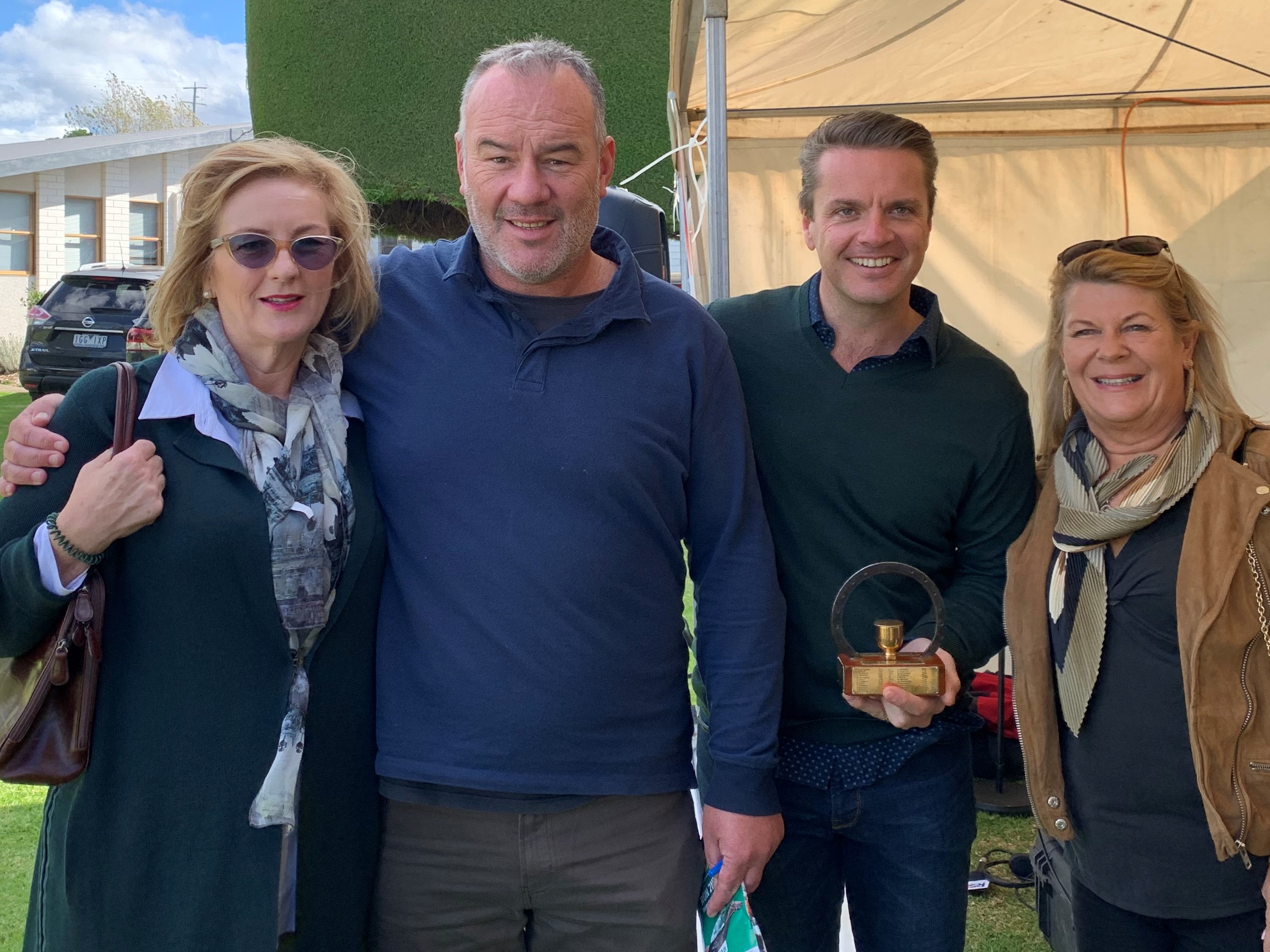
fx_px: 954
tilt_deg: -0.4
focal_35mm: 26
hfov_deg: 67.3
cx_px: 635
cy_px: 476
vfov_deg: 53.1
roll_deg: +0.7
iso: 25
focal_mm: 4.25
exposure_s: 1/433
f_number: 1.8
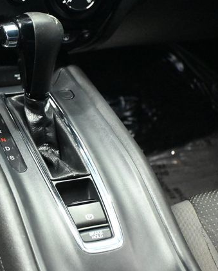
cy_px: 135
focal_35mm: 79
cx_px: 39
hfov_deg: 19.3
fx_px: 634
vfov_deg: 24.2
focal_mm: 37
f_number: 5.3
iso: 12800
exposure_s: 1/15
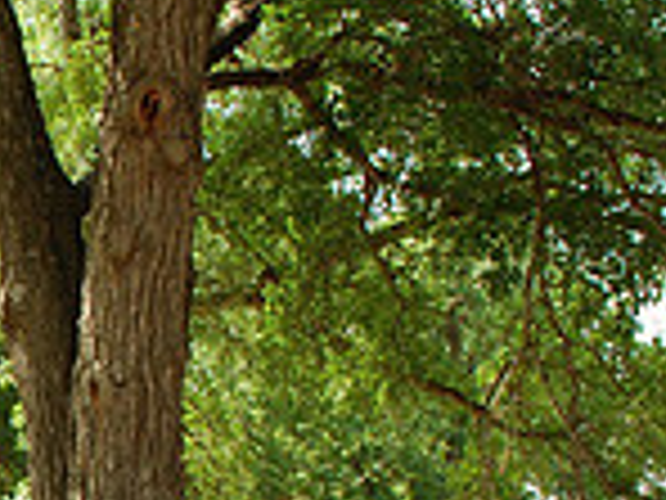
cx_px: -320
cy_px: 588
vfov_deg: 12.8
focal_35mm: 113
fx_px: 2174
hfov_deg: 16.0
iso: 400
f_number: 8
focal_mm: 20
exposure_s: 1/250
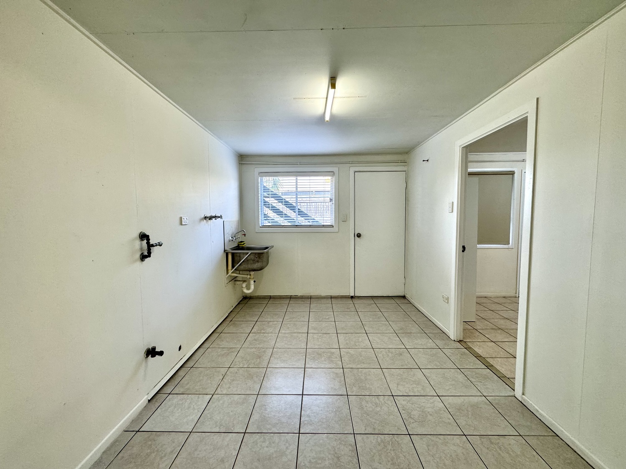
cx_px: 313
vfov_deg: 85.7
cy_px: 234
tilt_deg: -3.8
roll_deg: +1.0
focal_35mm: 14
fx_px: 253
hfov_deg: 102.1
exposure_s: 1/100
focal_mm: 2.22
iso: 160
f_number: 2.2
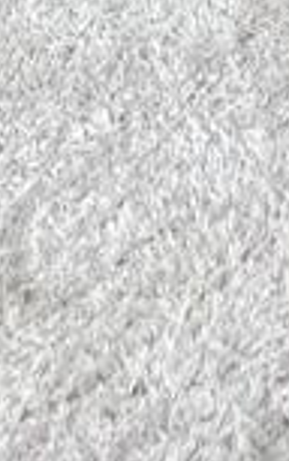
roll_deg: -0.2
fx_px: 1156
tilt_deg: -7.3
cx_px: 286
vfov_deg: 10.6
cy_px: -1024
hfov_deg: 14.0
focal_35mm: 92
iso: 100
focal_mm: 1.57
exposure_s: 1/109
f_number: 1.8
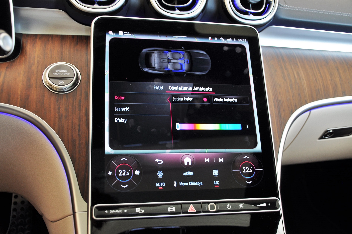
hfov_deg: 51.3
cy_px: 117
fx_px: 366
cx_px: 176
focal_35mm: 38
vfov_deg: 35.4
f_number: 4
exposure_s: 1/15
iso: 250
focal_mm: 25
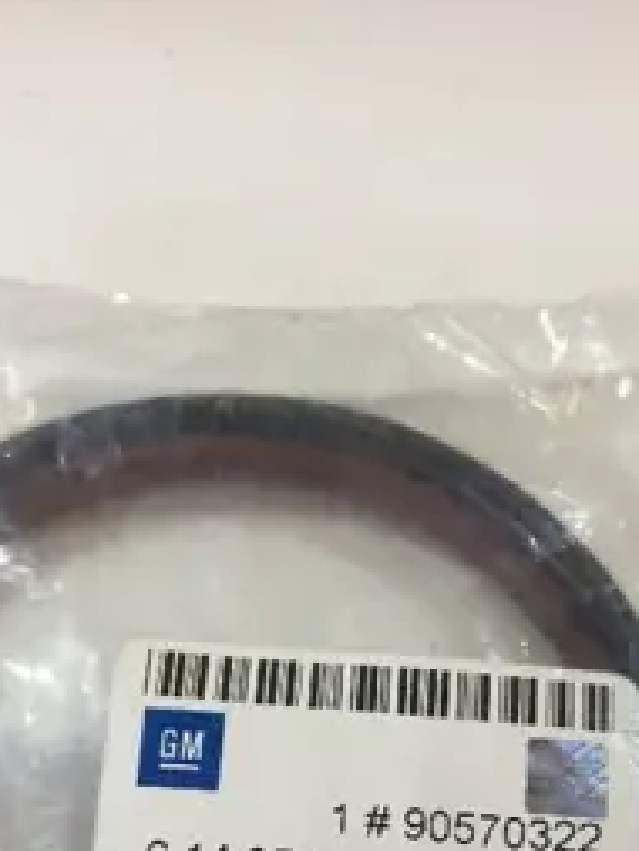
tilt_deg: -67.5
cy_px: 750
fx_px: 1353
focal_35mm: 55
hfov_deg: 26.6
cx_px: 279
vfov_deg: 33.3
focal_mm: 4.15
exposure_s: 1/33
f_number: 2.2
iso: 64
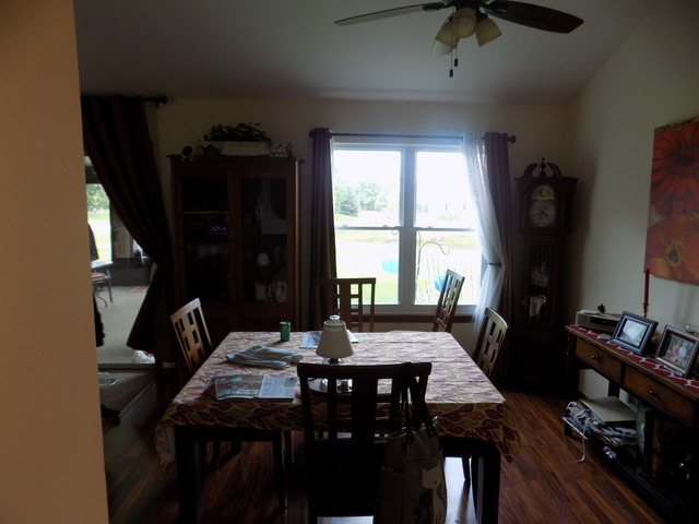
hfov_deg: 73.9
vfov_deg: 58.9
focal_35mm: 23
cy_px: 262
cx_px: 350
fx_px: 464
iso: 125
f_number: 3.1
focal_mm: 4
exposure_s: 1/30
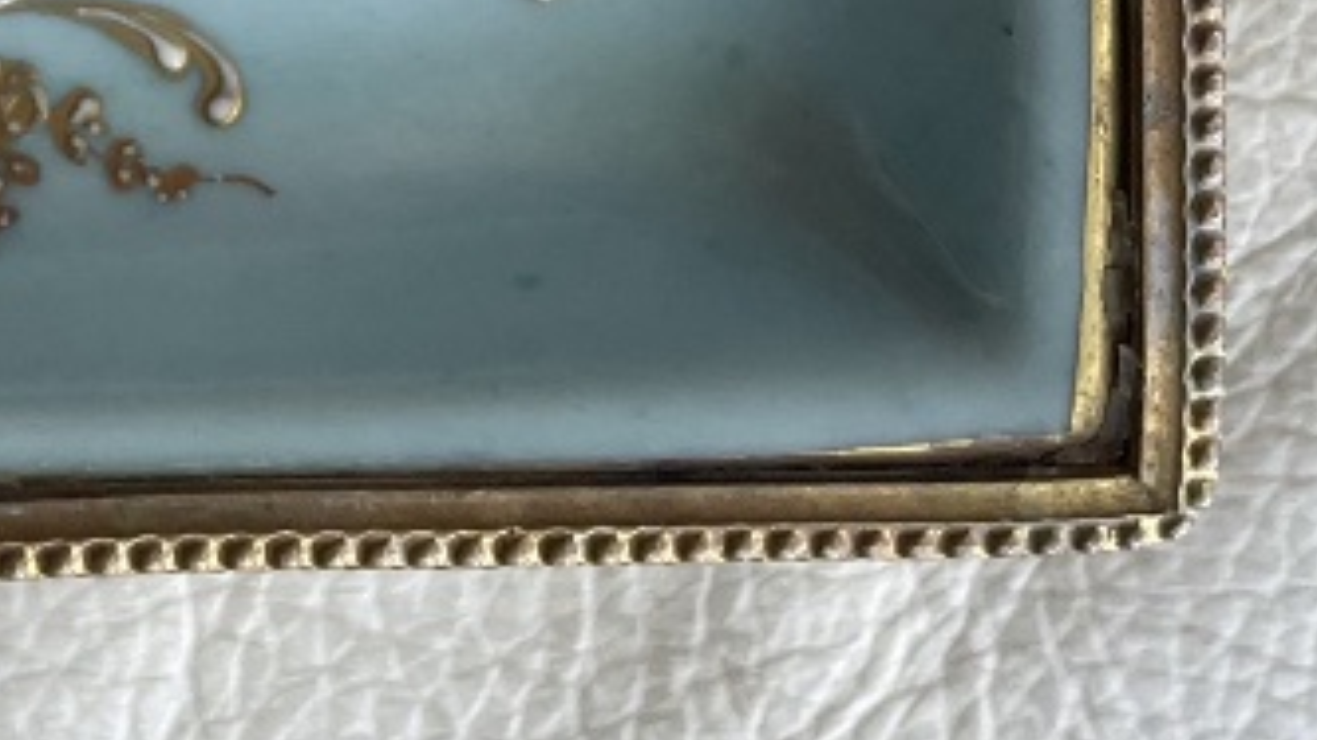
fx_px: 3561
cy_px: -693
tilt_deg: -80.8
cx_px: -67
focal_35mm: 102
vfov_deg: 10.9
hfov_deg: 20.2
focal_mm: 4.2
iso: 80
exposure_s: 1/121
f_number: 1.6
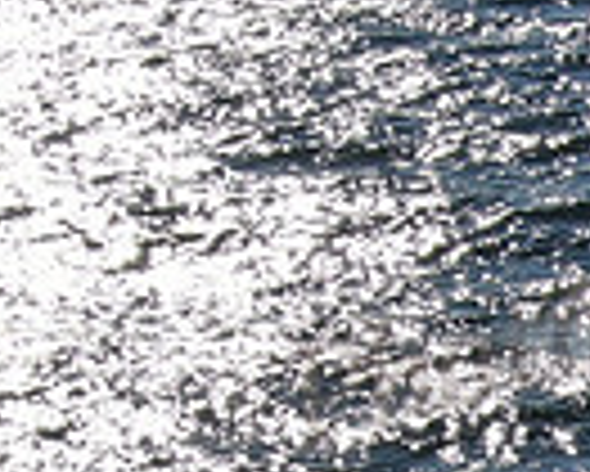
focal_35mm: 207
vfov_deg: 7.2
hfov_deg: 8.7
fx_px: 3617
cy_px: 973
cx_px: 1270
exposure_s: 1/2500
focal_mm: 8.6
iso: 100
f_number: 3.8
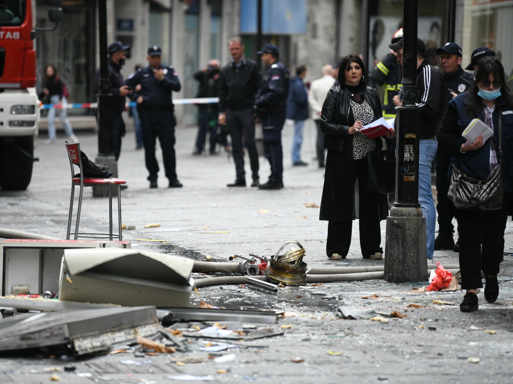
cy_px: 192
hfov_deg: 9.8
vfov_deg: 7.4
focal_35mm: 201
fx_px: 2978
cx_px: 246
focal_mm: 185
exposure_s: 1/2500
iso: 800
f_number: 2.8
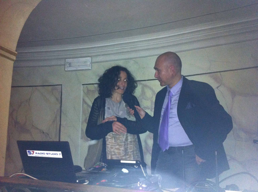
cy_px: 96
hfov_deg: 52.7
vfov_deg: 40.6
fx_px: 260
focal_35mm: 35
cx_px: 129
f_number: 2.8
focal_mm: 3.85
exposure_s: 1/15
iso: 500
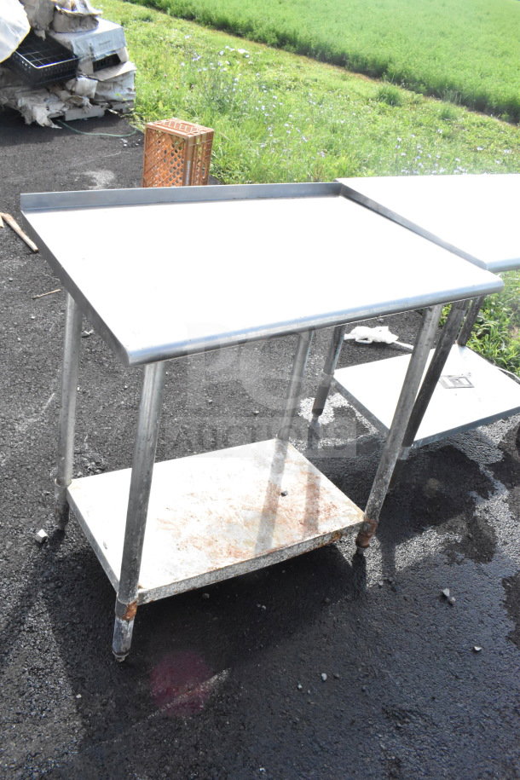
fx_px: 585
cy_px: 390
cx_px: 260
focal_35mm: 27
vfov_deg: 67.4
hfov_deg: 47.9
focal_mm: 18
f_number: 18
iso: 6400
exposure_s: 1/1250
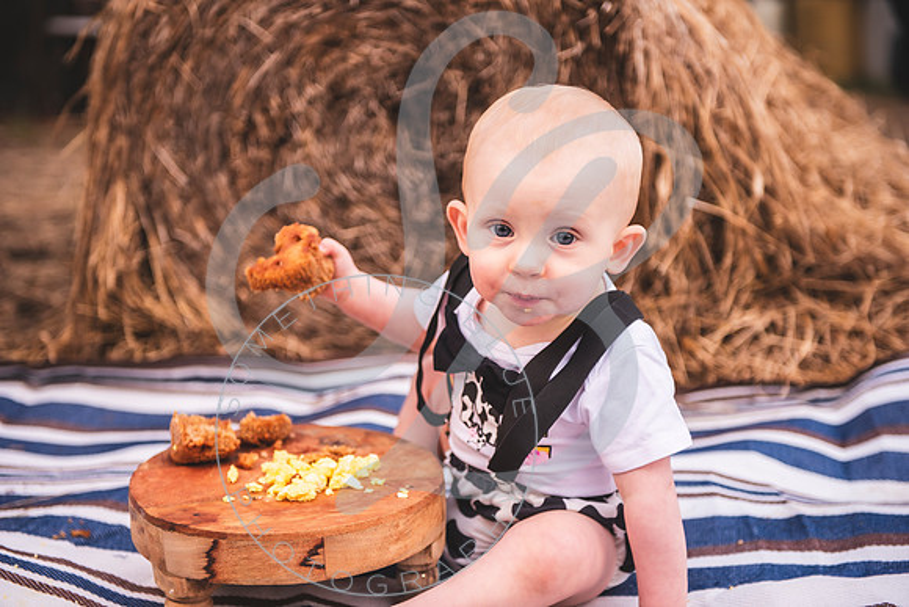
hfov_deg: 32.4
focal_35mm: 62
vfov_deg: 21.9
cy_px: 304
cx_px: 454
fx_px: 1566
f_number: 2.8
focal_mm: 62
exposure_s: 1/320
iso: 200
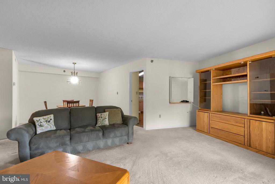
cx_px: 138
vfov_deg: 73.8
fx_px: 122
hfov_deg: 96.7
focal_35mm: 16
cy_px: 92
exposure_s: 1
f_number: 8
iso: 250
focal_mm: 16
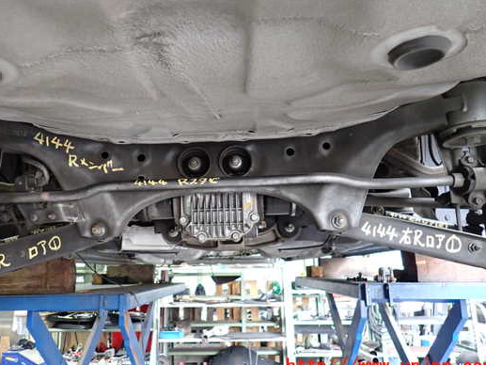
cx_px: 216
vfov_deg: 48.2
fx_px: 407
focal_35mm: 29
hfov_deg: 61.5
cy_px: 167
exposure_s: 1/30
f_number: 2
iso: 400
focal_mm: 4.5
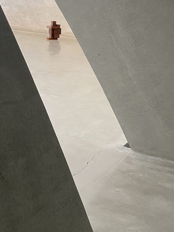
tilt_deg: -9.2
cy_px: 64
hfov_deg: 26.9
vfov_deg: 34.9
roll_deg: -4.0
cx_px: 63
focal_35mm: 54
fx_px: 362
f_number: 1.6
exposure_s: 1/60
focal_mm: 4.2
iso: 250
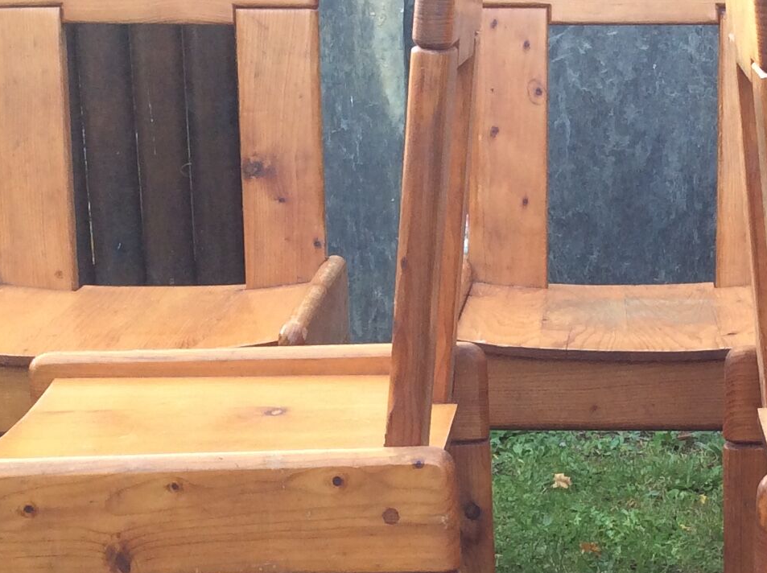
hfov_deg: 22.4
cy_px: 417
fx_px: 1925
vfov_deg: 16.9
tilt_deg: -16.6
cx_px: 563
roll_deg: +1.4
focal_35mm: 87
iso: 50
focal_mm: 3.3
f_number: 2.4
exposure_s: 1/100
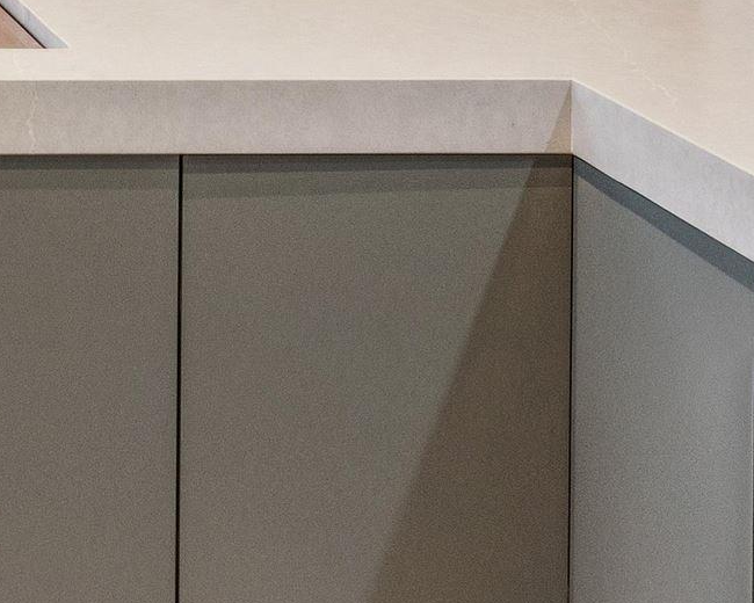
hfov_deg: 16.4
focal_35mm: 106
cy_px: -486
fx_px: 2360
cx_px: -406
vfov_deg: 13.1
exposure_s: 1/15
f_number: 4.5
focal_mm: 15.9
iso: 200
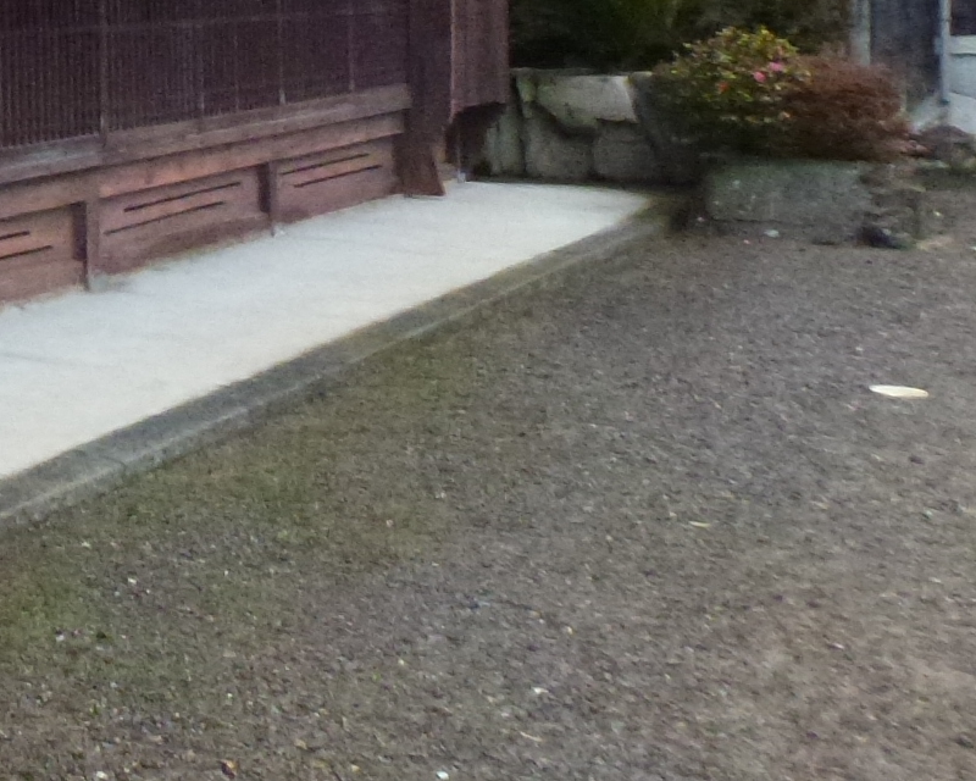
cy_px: -78
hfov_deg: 21.4
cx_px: -481
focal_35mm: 75
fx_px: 2166
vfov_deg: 19.6
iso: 800
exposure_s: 1/40
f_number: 3.3
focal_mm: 4.3
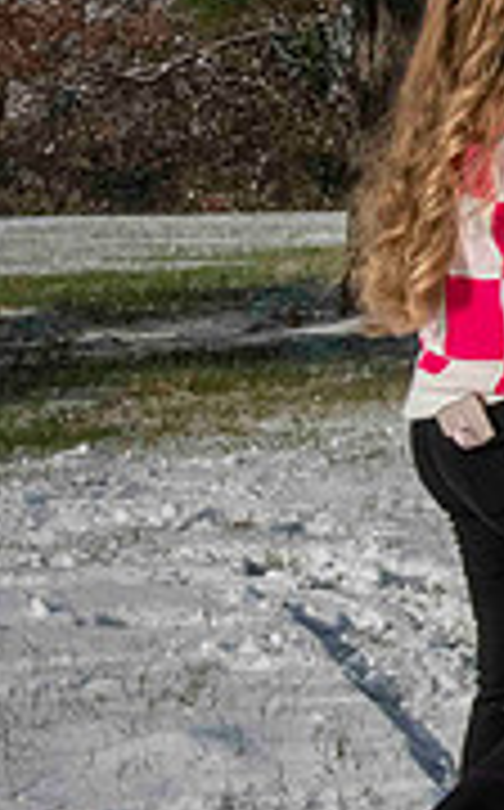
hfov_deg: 6.4
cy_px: 214
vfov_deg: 11.3
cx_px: 1576
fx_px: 4079
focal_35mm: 185
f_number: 20
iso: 800
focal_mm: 46
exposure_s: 1/800
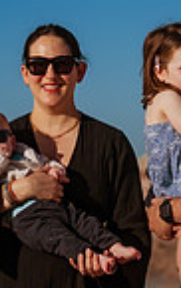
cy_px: 275
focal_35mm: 236
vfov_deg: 8.8
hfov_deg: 5.6
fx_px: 1857
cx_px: 147
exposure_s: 1/8000
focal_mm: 58
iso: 50
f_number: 2.5
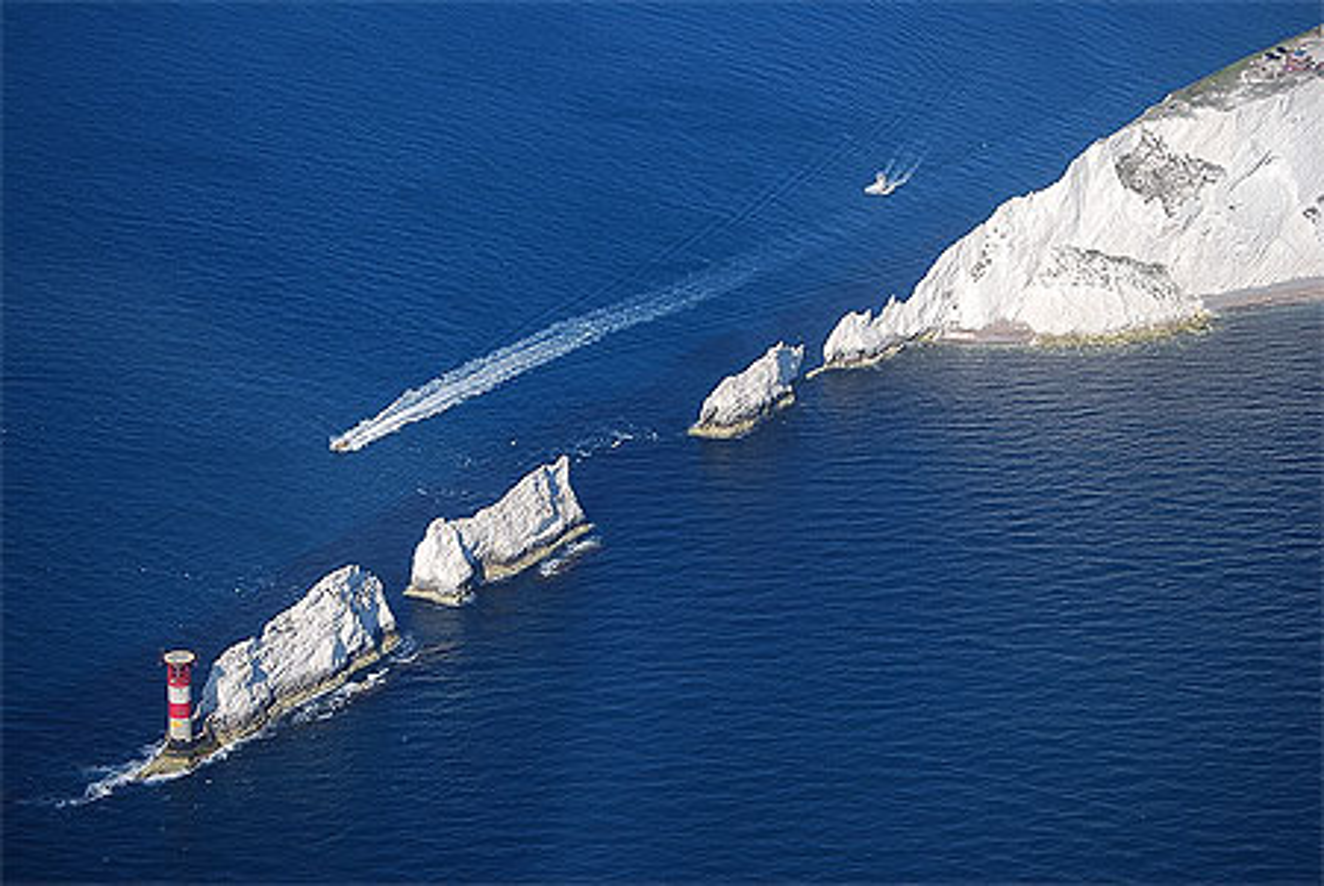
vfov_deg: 13.1
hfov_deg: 19.4
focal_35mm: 105
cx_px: 662
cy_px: 443
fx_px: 3865
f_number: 5.6
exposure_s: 1/500
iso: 110
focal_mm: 70
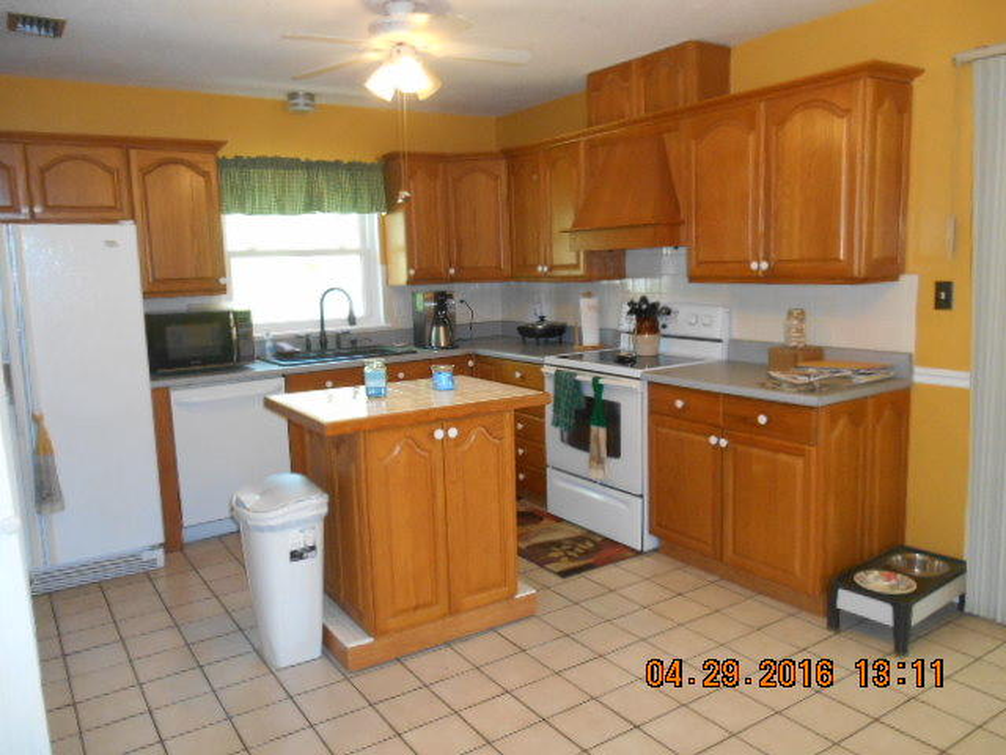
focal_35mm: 26
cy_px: 378
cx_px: 503
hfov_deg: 67.3
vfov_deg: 53.1
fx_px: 756
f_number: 3.4
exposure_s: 1/25
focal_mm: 4.7
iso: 400
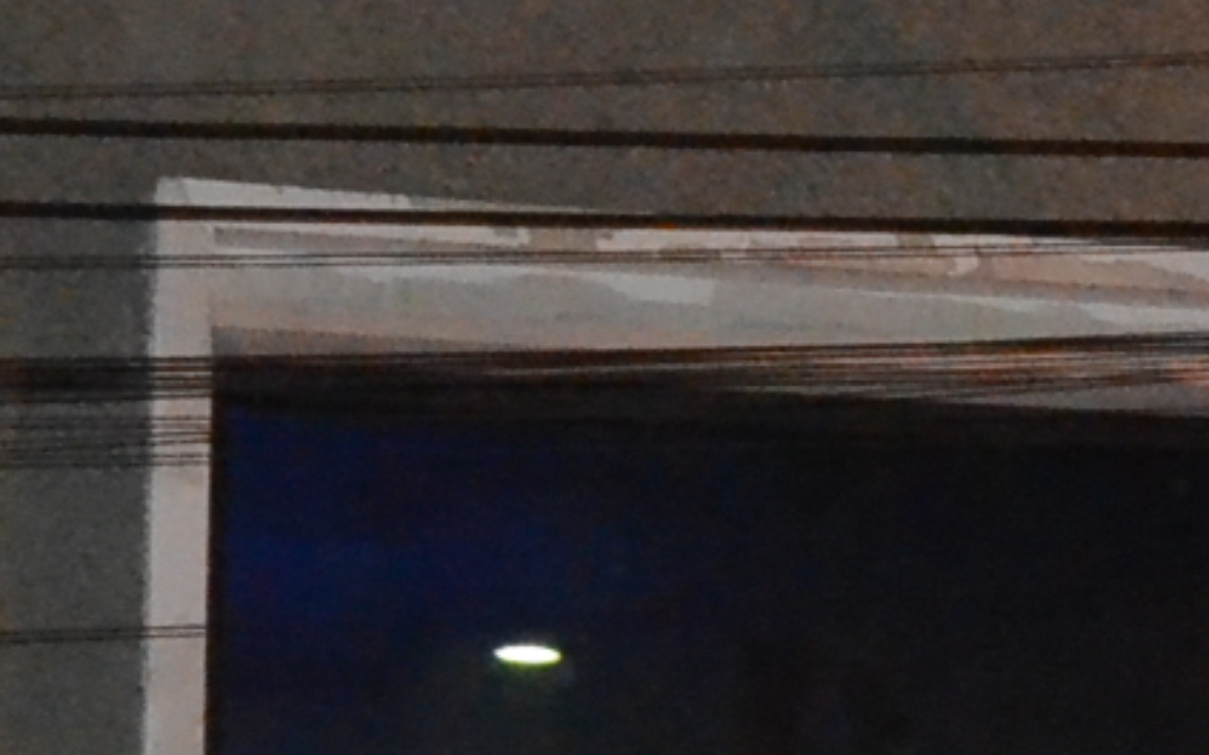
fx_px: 7608
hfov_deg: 8.3
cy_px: 1121
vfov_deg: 5.6
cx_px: 3010
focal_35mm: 231
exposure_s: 1/60
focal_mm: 26
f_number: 8
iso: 6400
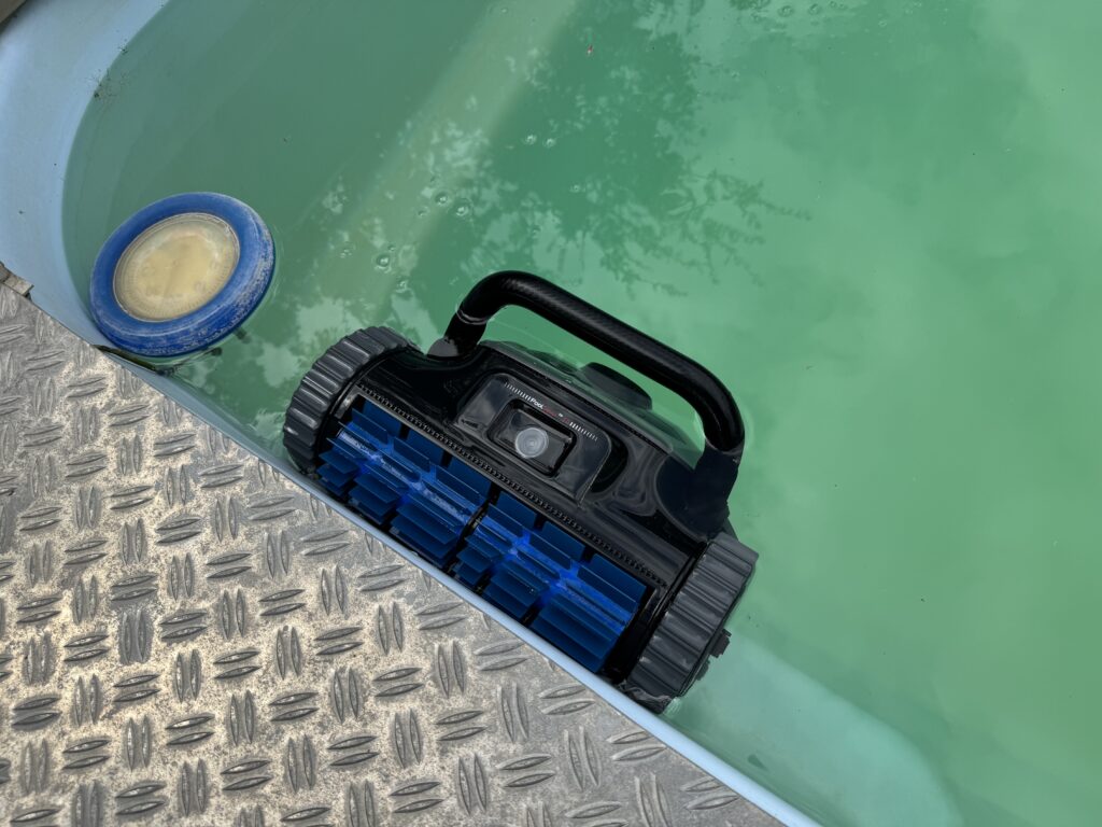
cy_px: 414
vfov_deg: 56.8
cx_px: 551
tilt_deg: -63.8
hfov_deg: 71.6
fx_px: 764
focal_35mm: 24
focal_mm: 6.76
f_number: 1.78
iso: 80
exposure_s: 1/3096
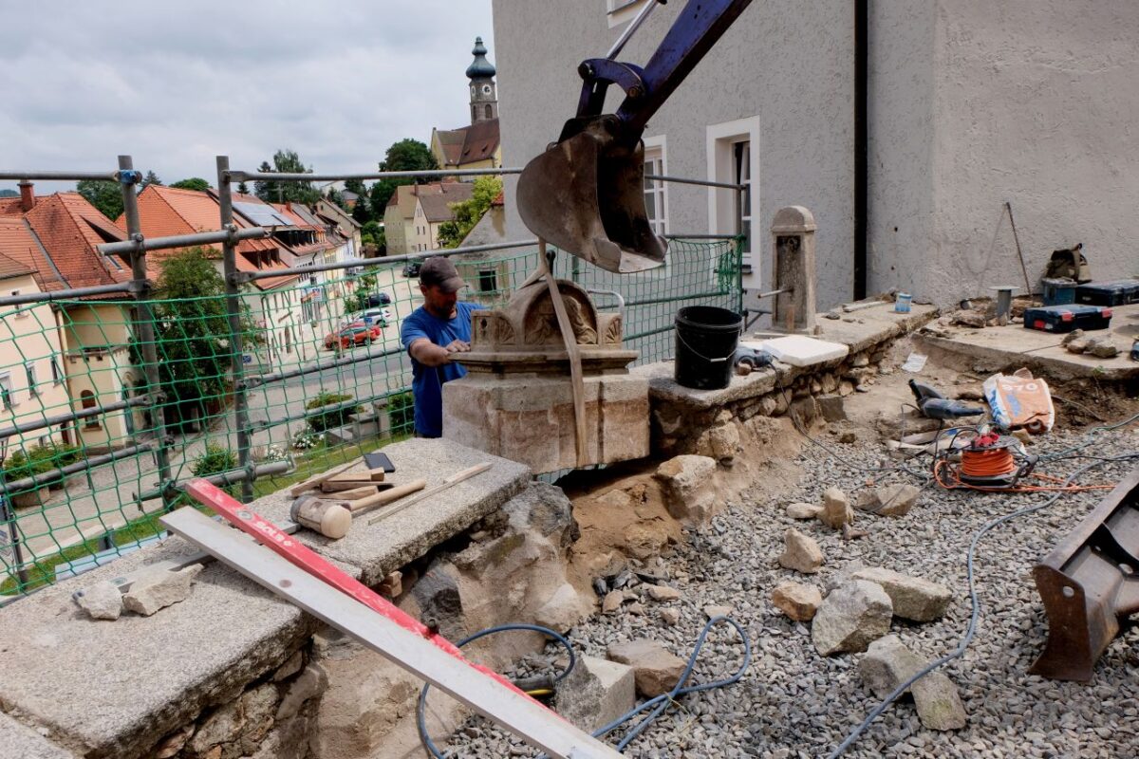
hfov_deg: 67.4
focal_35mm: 27
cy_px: 380
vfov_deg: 47.9
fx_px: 854
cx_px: 570
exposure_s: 1/400
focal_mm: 18.2
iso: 400
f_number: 10
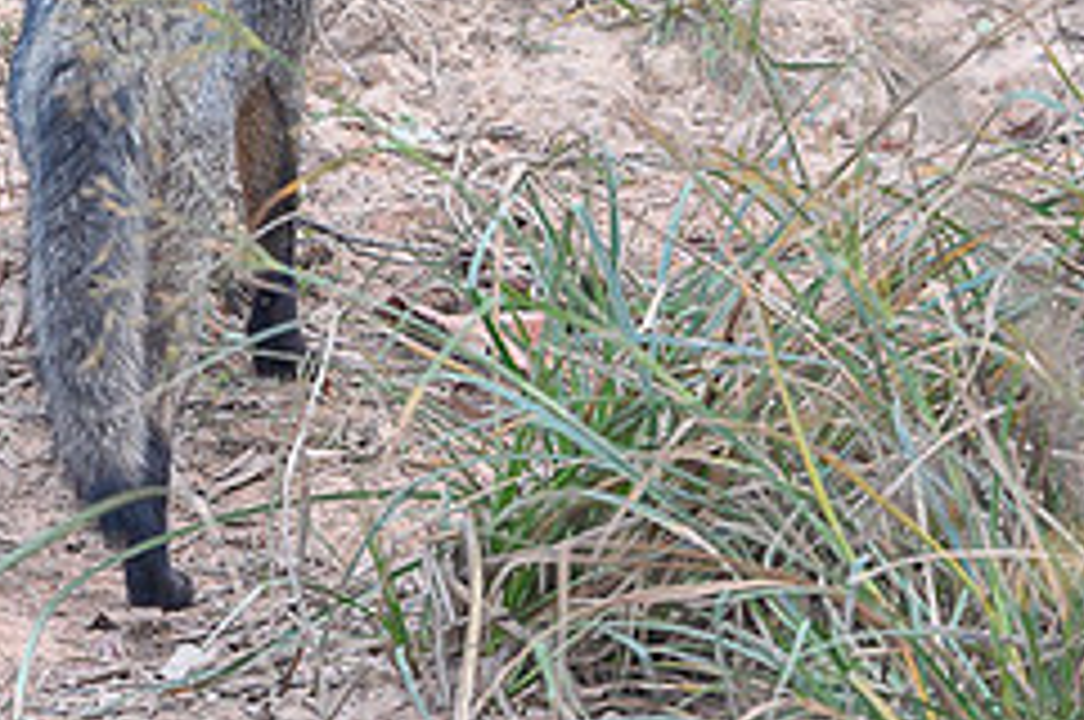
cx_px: 478
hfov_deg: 1.3
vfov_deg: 0.8
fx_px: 49285
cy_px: -229
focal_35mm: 1639
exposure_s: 1/160
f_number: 4
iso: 1600
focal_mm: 500
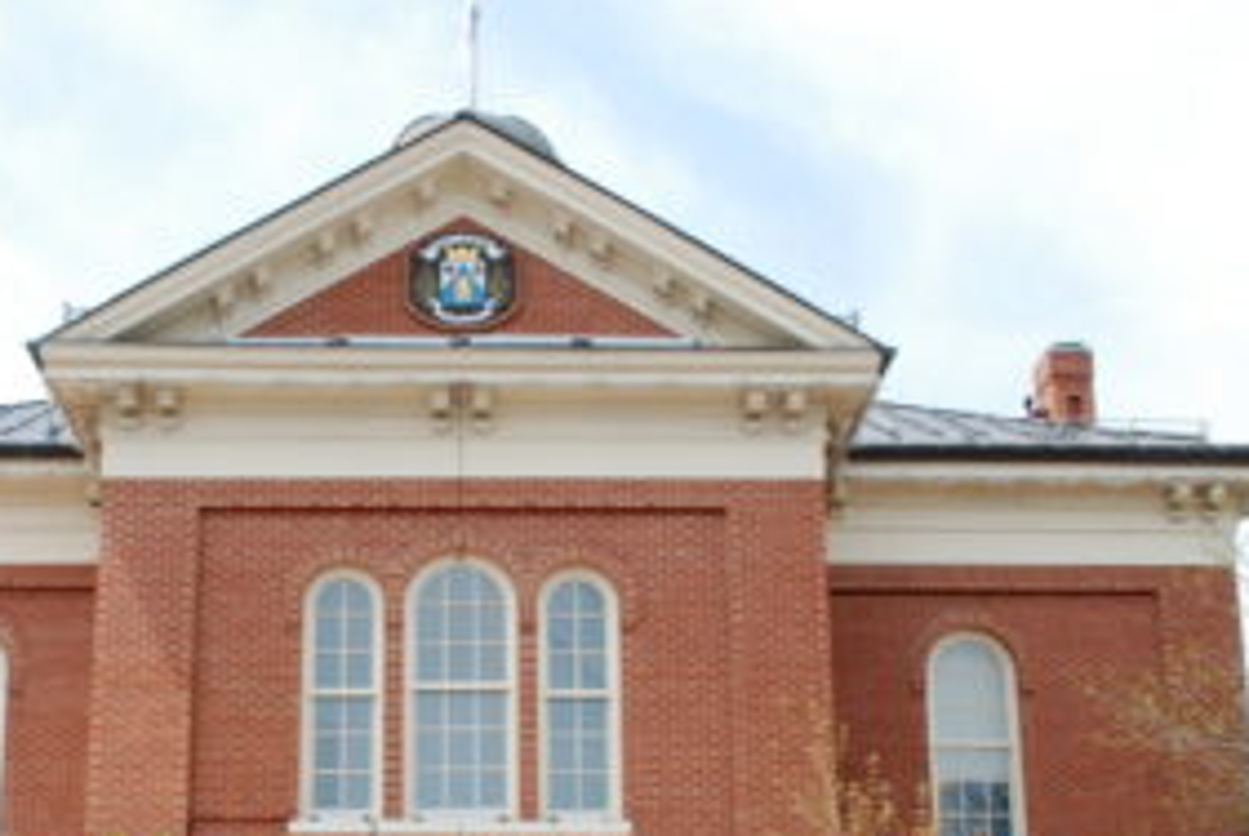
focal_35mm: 48
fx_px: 1667
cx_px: 413
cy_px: 723
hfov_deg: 40.5
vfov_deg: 27.3
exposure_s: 1/50
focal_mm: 18
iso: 100
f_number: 14
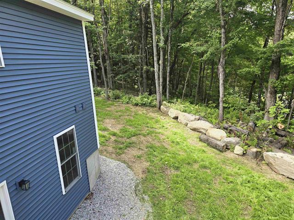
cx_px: 147
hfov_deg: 73.9
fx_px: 195
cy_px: 110
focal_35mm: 23
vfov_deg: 58.9
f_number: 1.7
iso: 40
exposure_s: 1/180
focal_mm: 6.3
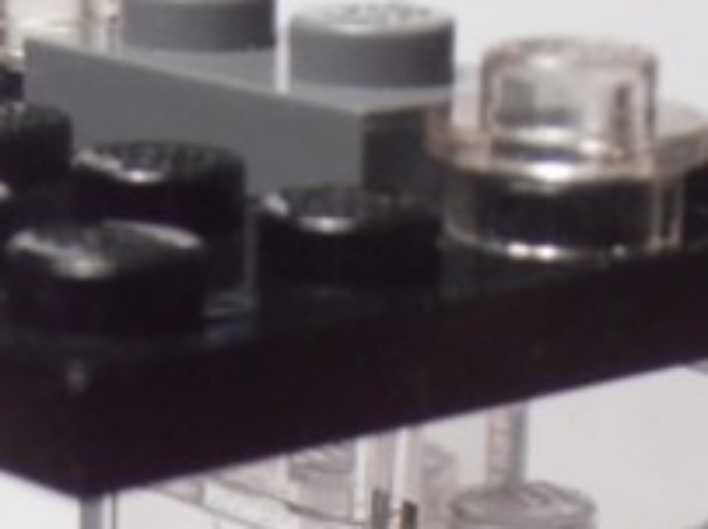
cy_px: 1018
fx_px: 3371
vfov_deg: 8.6
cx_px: 301
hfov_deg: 12.0
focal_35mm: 165
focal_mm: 6.61
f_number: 3.9
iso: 100
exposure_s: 1/40
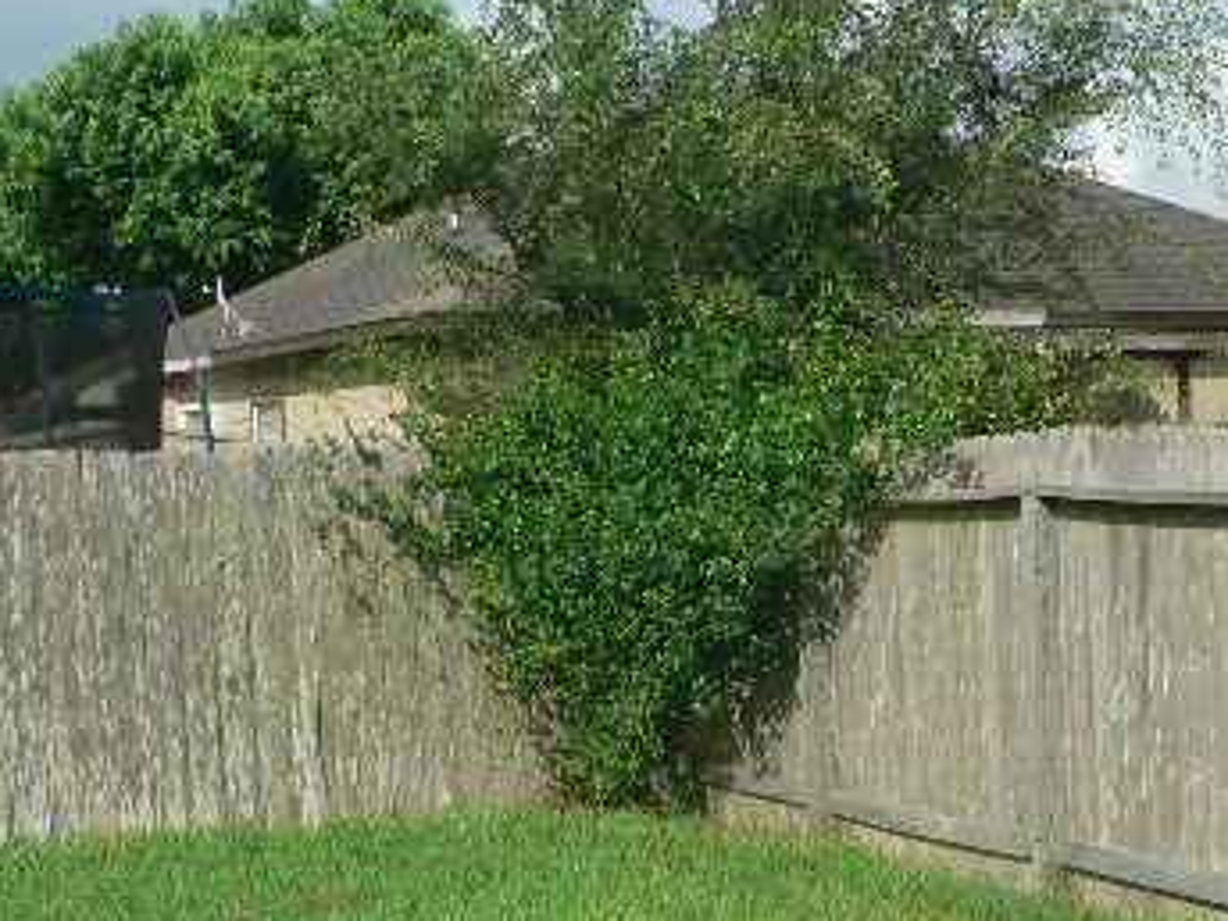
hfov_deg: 28.2
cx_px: 1014
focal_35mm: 67
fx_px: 2377
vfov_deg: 21.8
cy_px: 643
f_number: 5
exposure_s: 1/400
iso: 80
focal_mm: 6
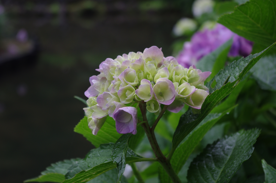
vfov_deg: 16.6
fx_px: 628
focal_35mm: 82
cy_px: 92
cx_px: 138
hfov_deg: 24.8
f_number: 7.1
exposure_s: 1/100
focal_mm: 55
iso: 200
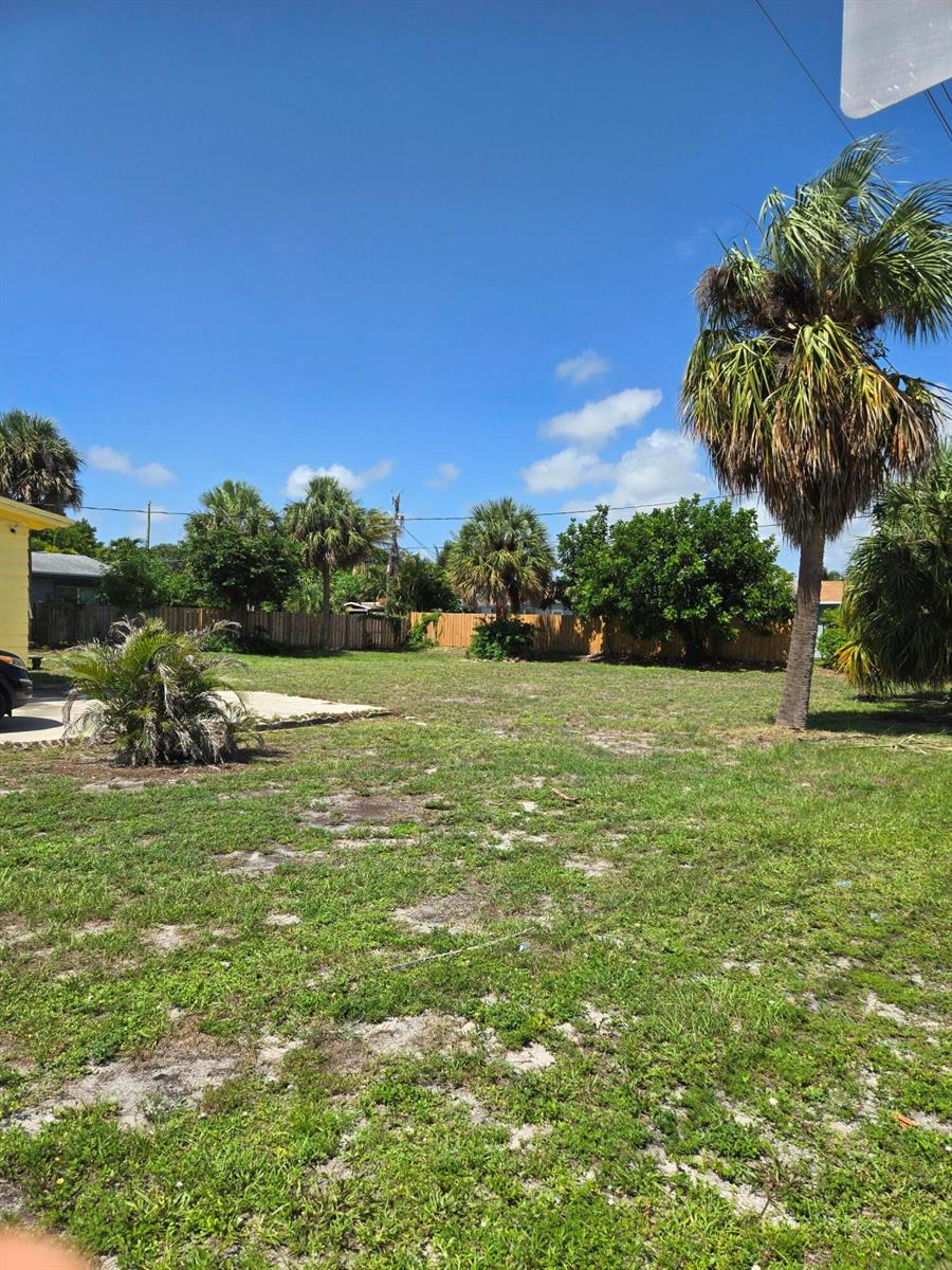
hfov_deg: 58.9
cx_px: 476
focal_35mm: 23
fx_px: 843
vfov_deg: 73.9
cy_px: 635
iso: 25
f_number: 1.8
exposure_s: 1/2252
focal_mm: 5.4
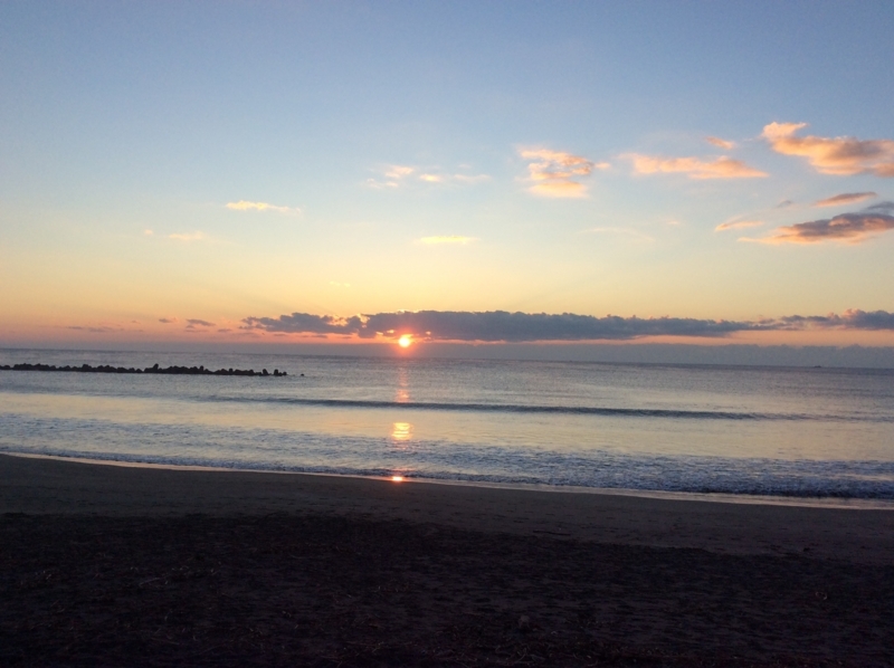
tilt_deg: +4.1
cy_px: 334
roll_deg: -0.5
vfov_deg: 44.1
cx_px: 447
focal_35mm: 32
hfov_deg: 56.9
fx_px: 825
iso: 32
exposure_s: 1/457
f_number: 2.4
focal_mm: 3.3
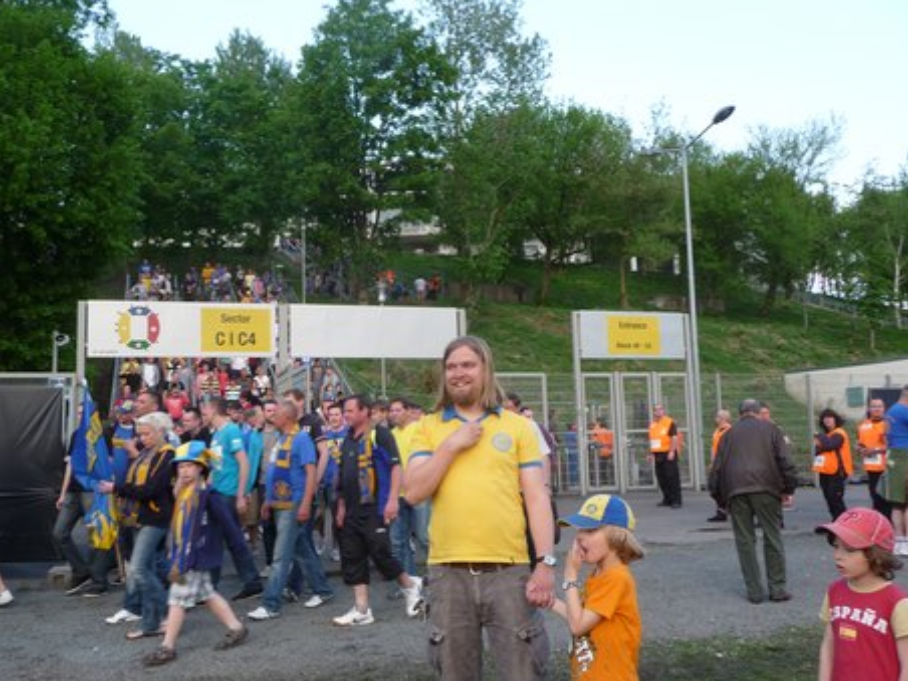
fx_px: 866
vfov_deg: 42.9
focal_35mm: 33
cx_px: 405
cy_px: 352
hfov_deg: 55.2
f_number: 3.3
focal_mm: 4.7
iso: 100
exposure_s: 1/60
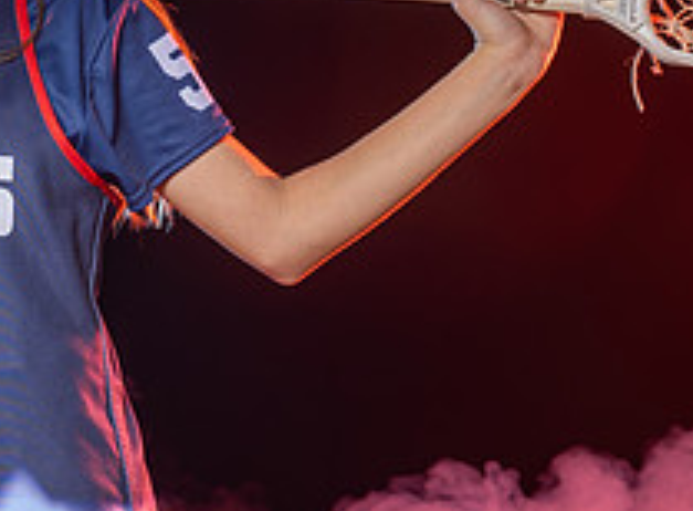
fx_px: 6346
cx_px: -40
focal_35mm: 319
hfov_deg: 6.2
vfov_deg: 4.6
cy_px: 176
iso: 64
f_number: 7.1
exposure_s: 1/200
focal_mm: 99
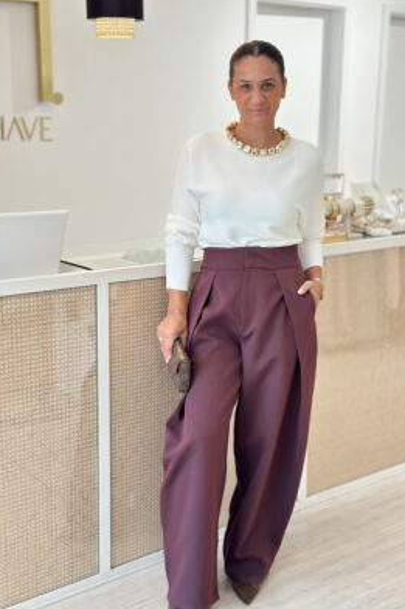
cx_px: 217
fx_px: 861
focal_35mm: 51
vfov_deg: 38.9
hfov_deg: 26.5
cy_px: 300
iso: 125
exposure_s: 1/100
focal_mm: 6.86
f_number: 1.78
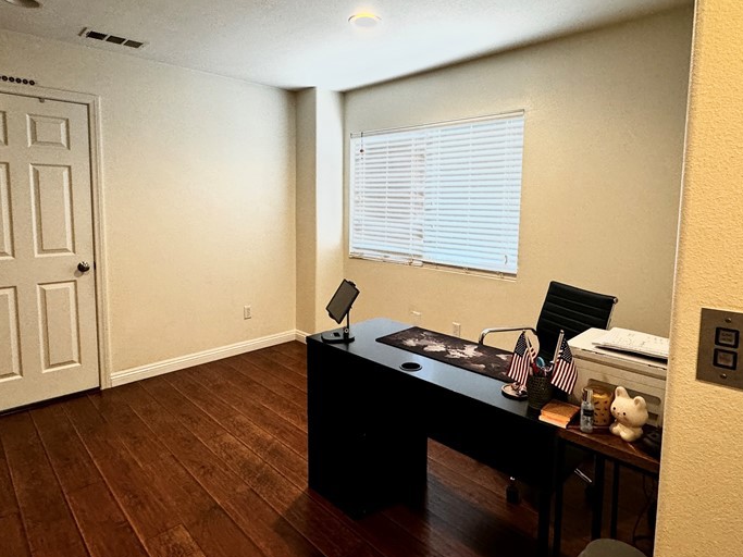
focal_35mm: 21
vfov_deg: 63.2
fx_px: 451
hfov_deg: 78.9
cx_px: 392
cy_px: 242
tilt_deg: -6.0
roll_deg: -1.2
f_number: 2.2
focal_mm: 2.22
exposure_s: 1/120
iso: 250
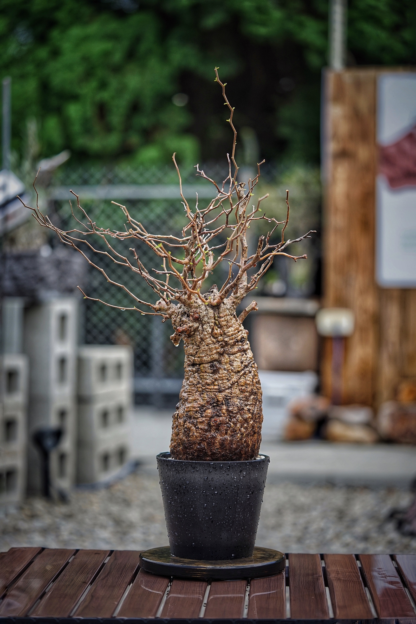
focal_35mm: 90
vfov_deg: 22.6
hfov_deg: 15.2
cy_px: 312
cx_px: 208
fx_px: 1560
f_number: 3.2
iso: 320
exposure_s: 1/800
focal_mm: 90
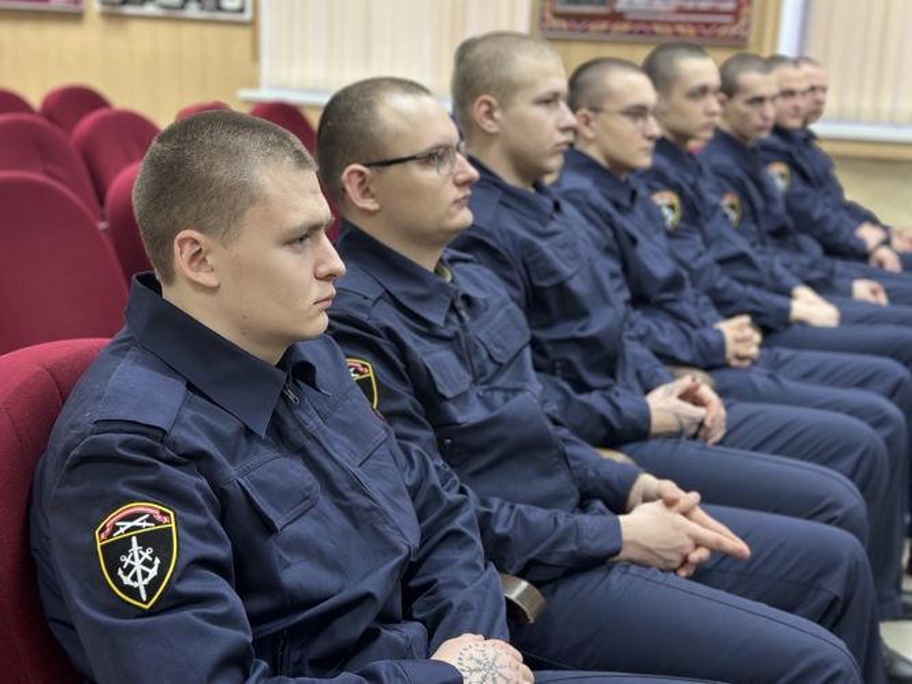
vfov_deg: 30.3
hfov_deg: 39.7
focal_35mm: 48
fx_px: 1264
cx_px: 456
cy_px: 342
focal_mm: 6.86
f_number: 1.78
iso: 200
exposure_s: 1/50
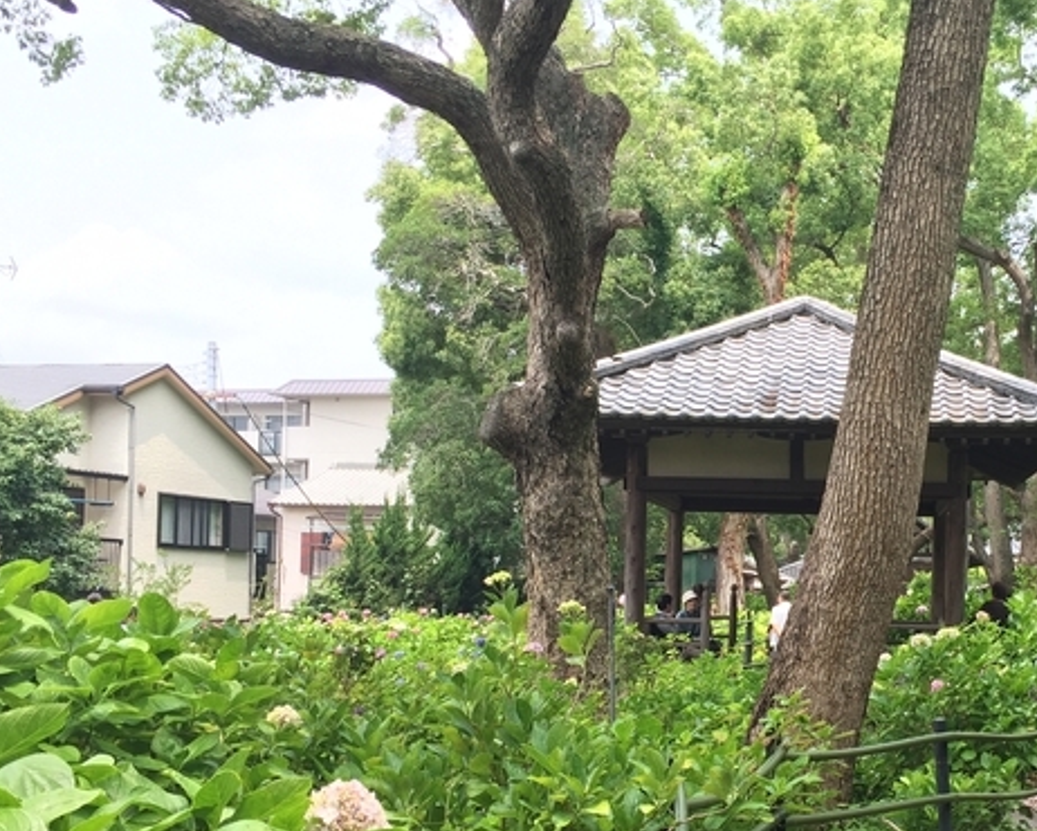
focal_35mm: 49
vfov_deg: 30.5
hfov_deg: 37.0
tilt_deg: +0.6
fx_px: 1505
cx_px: 799
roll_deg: -1.6
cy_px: 588
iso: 32
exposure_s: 1/350
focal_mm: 4.15
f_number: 2.2
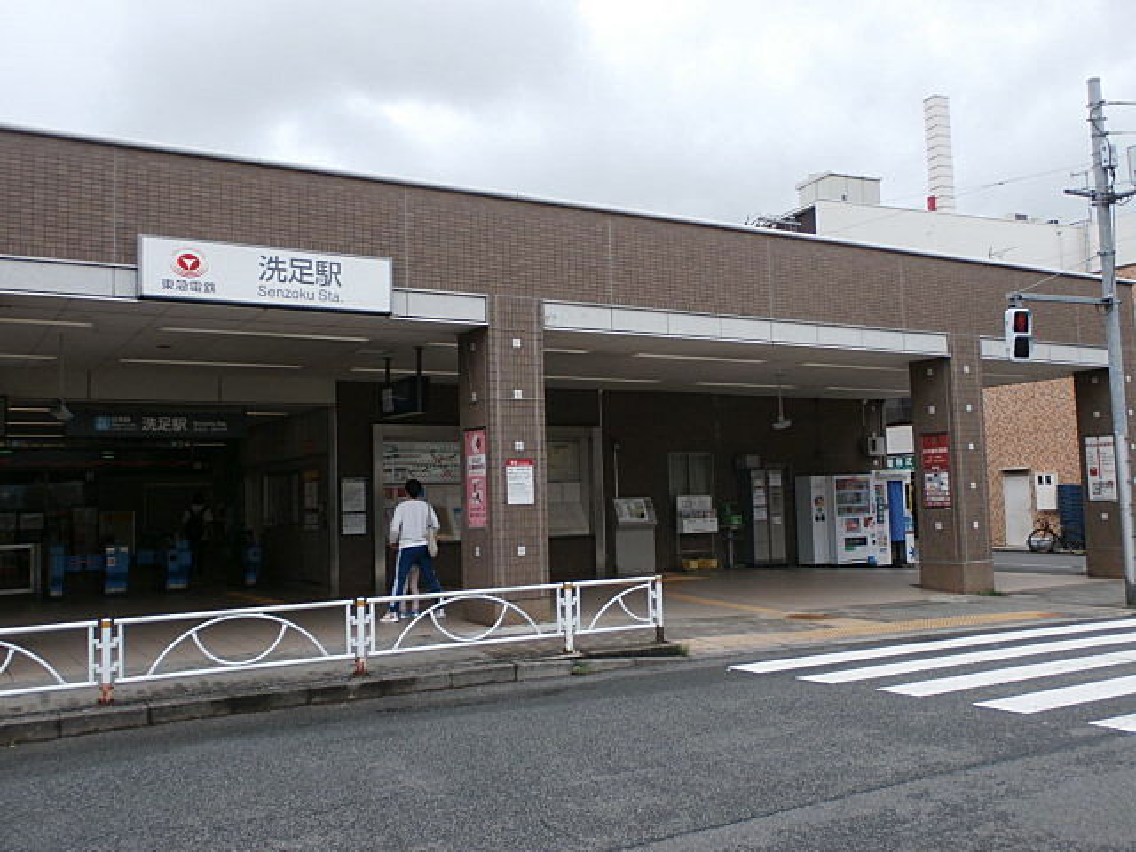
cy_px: 426
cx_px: 568
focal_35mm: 31
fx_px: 1017
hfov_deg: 58.4
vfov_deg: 45.4
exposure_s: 1/1000
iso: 100
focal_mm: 5.46
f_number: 3.3
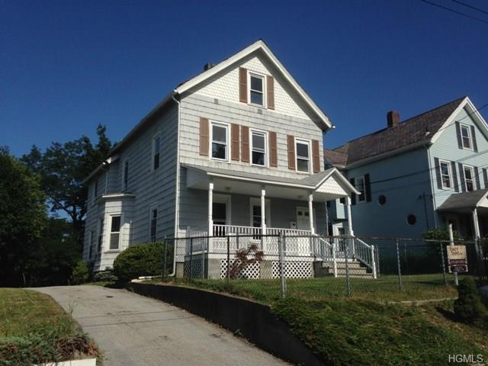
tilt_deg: +13.5
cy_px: 183
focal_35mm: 33
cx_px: 244
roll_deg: +1.3
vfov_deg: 42.9
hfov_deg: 55.4
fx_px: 465
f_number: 2.4
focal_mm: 4.12
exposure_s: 1/3623
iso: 50
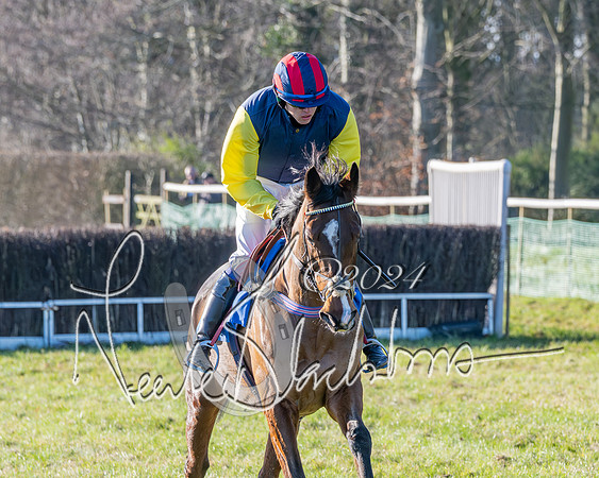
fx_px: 6166
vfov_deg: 4.4
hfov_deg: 5.6
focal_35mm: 348
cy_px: 328
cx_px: 459
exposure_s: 1/1250
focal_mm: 150
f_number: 5
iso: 400
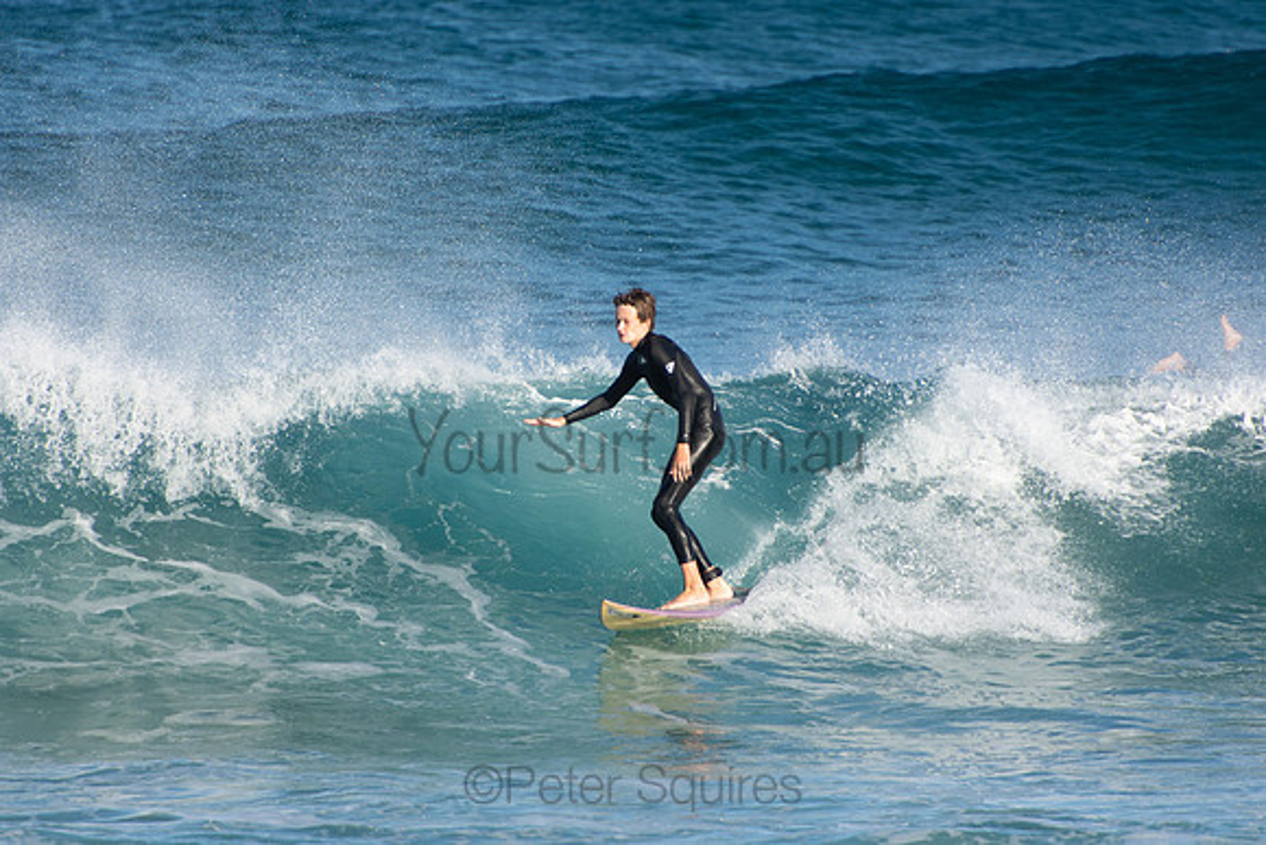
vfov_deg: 2.3
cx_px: 633
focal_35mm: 600
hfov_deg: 3.4
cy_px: 422
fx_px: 21104
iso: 400
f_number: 5.6
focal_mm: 400
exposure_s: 1/1600
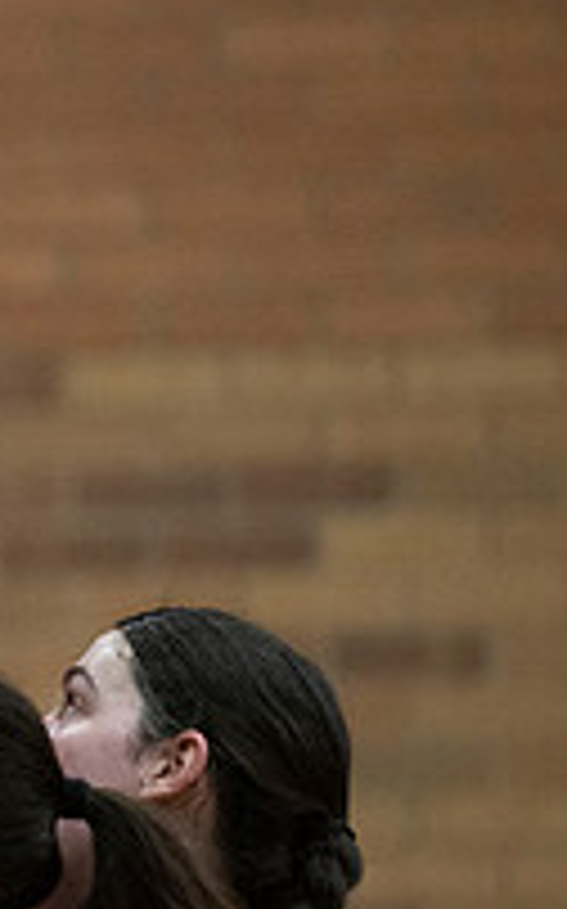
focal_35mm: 645
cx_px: -503
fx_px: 15970
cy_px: 616
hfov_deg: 2.0
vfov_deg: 3.3
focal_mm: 200
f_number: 2.8
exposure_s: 1/1000
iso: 5000
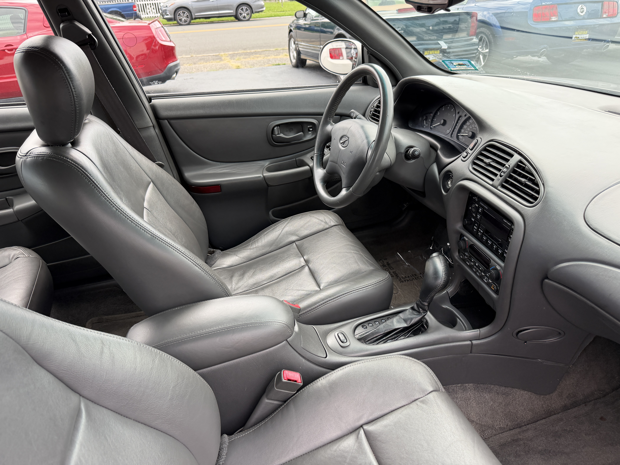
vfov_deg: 56.8
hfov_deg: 71.6
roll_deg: +2.7
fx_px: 430
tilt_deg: -28.9
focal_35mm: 24
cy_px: 232
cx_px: 310
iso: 100
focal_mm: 6.76
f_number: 1.78
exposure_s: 1/416
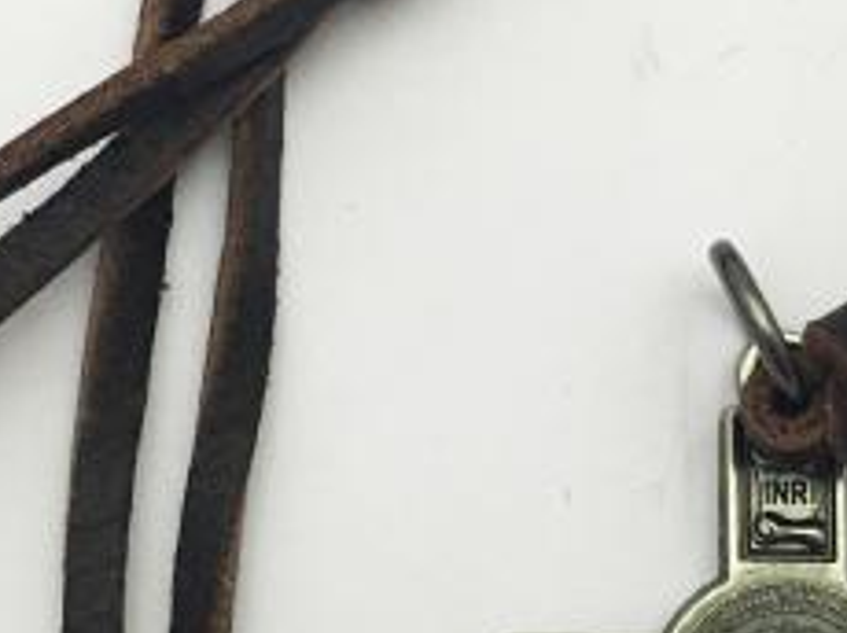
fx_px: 2469
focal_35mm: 101
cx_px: 453
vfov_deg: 14.6
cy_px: 420
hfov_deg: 19.5
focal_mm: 4.15
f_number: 2.2
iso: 125
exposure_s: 1/30
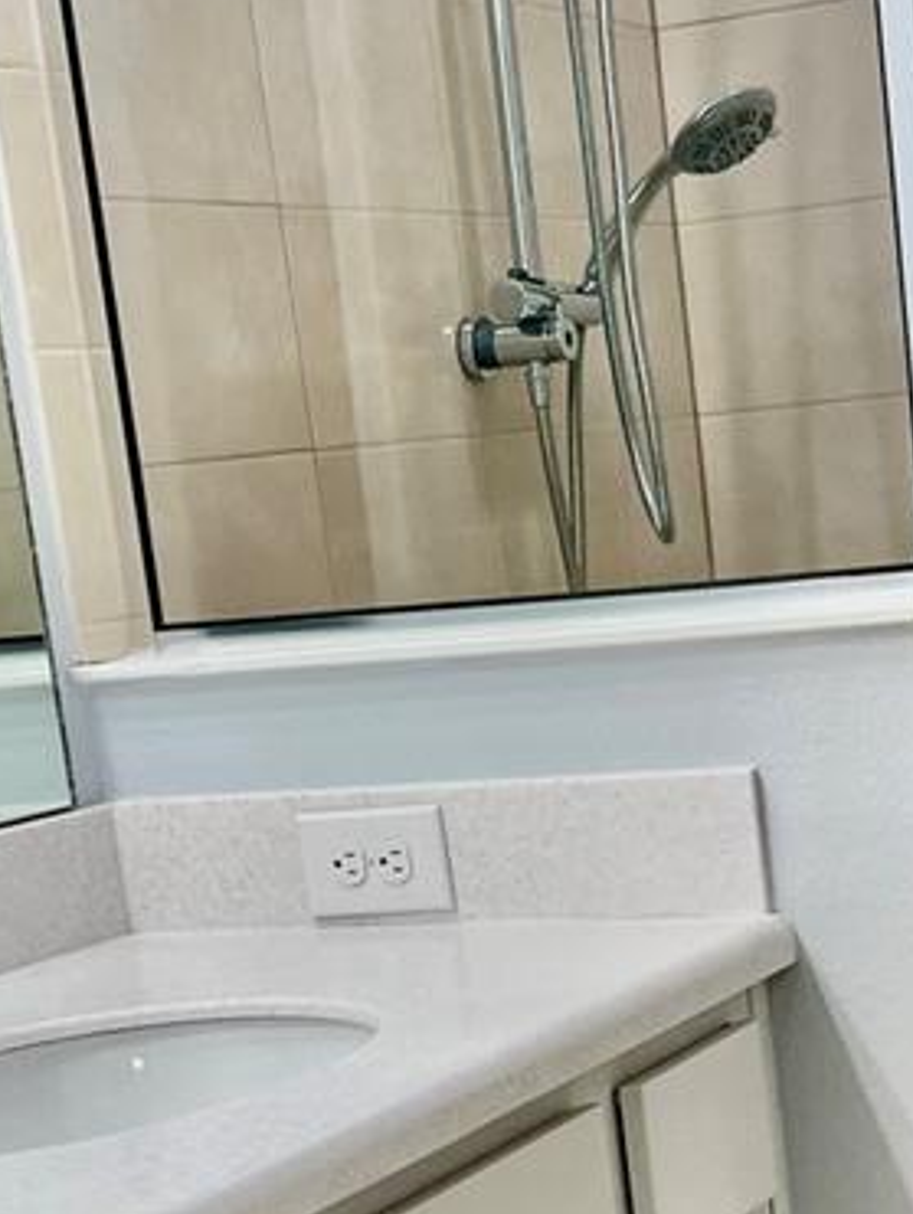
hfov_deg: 17.3
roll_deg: +6.2
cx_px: 831
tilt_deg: -11.4
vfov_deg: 22.8
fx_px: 2949
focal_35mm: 84
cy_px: 1041
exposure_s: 1/120
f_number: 1.5
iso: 40
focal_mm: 5.7
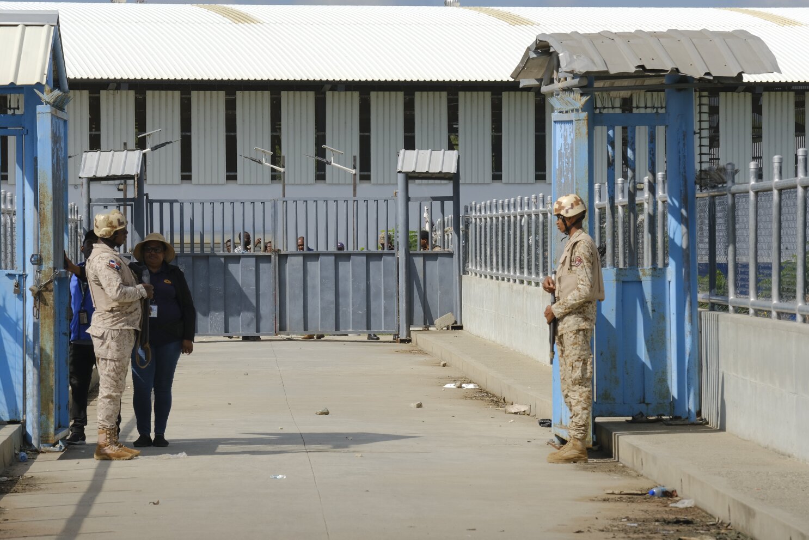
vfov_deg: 6.5
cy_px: 270
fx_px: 4719
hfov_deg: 9.8
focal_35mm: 210
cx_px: 404
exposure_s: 1/200
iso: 200
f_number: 13
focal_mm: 140
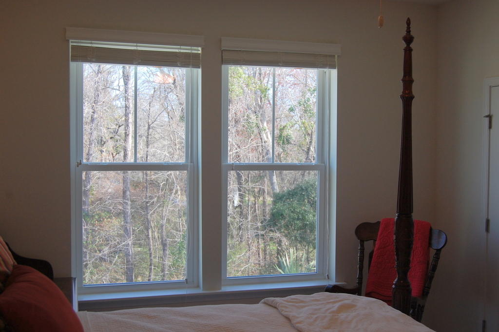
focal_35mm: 42
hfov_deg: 46.4
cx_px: 250
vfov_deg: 31.8
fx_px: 582
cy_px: 166
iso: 250
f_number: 5.6
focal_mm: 28
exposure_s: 1/125
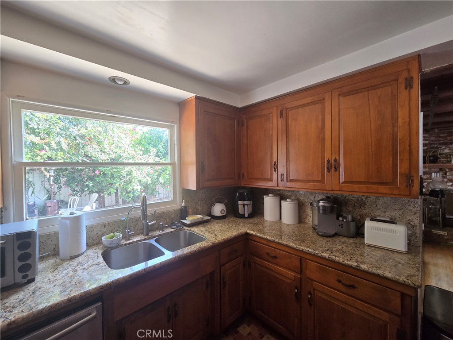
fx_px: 170
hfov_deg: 106.2
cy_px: 170
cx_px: 226
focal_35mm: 13
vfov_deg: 89.9
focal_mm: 2.2
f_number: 2.2
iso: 100
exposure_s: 1/60
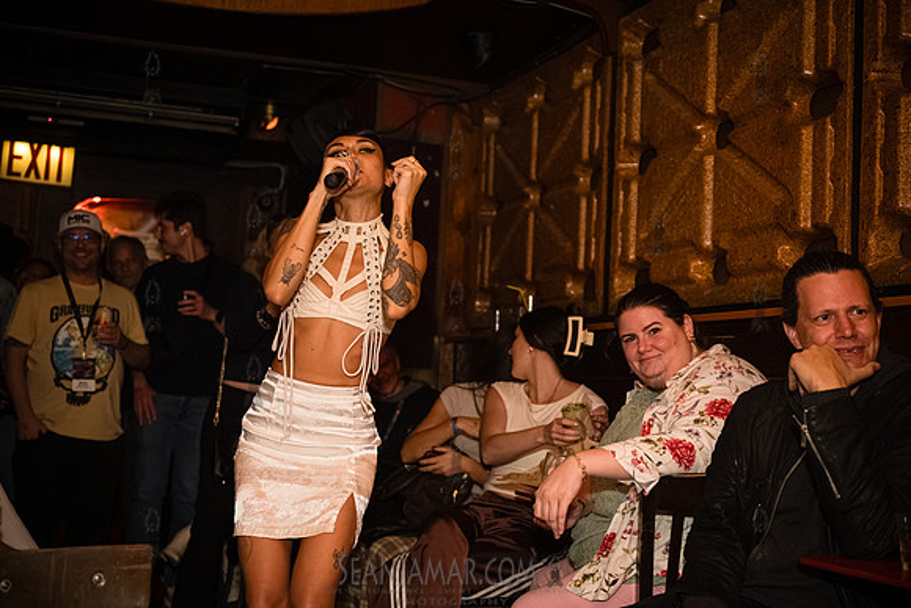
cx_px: 456
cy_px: 304
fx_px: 1139
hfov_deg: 43.6
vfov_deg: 29.9
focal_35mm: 45
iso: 12800
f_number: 3.2
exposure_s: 1/250
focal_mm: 45
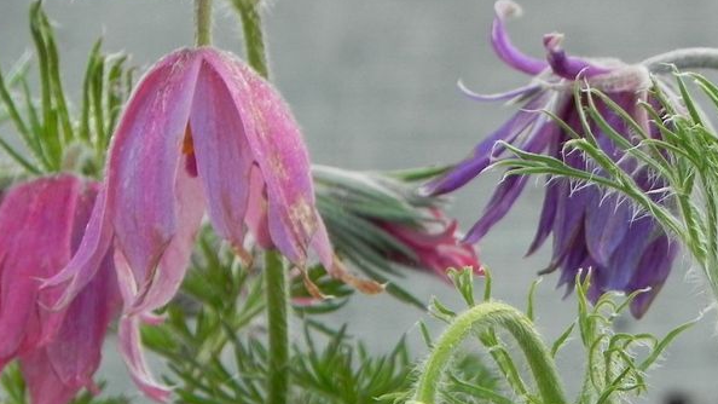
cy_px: 449
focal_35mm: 569
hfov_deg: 3.8
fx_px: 10832
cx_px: 597
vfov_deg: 2.1
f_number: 5
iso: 160
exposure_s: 1/60
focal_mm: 51.8
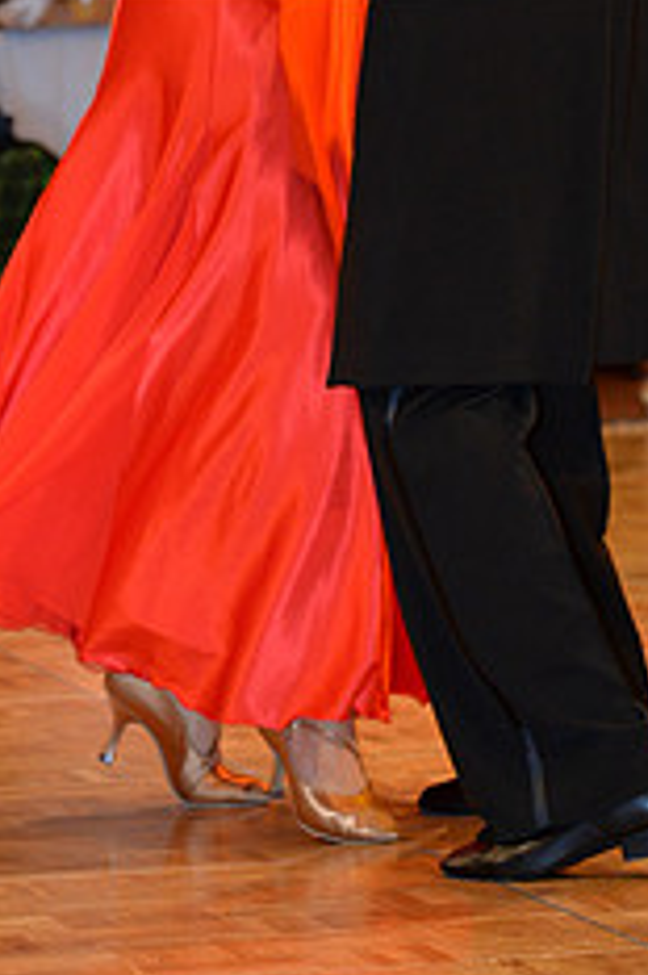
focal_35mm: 336
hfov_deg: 4.1
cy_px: -142
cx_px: 232
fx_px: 9085
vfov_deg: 6.1
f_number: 5.6
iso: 1600
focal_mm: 135
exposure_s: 1/250
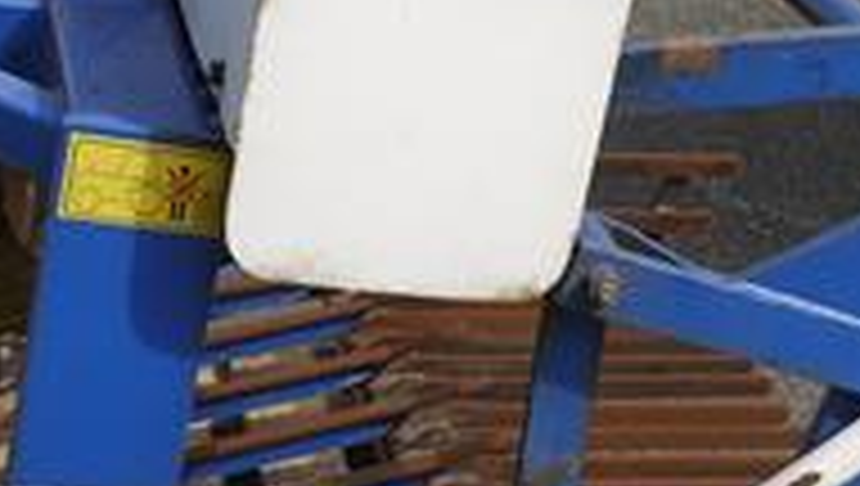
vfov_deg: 11.9
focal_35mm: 102
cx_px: 531
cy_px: 238
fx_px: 2329
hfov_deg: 20.9
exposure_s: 1/400
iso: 100
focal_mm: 14
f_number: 7.1
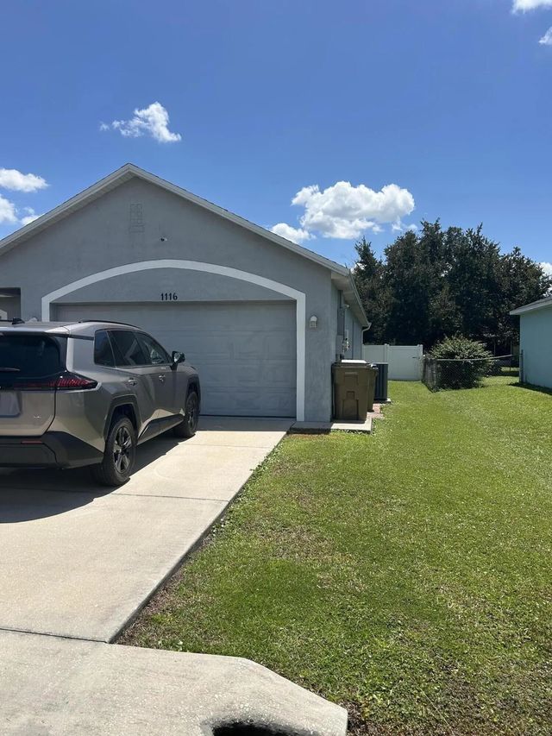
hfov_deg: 53.1
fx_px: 553
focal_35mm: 26
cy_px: 368
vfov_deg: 67.3
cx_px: 276
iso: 50
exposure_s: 1/5319
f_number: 1.5
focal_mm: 5.7
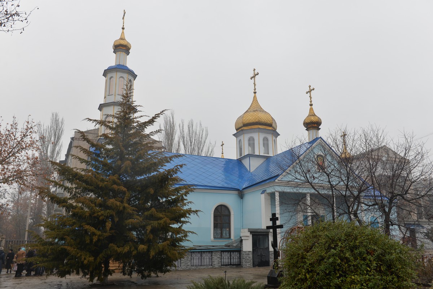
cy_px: 144
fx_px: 385
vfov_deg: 41.1
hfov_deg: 58.7
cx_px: 216
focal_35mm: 32
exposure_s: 1/125
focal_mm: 32
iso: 360
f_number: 5.6
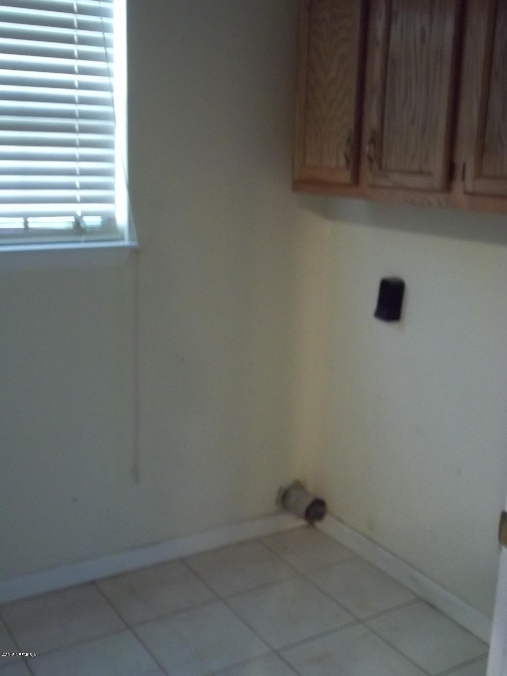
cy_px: 338
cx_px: 254
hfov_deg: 36.8
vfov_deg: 47.9
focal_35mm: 39
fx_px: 762
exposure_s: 1/8
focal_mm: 7.1
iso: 387
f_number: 3.2
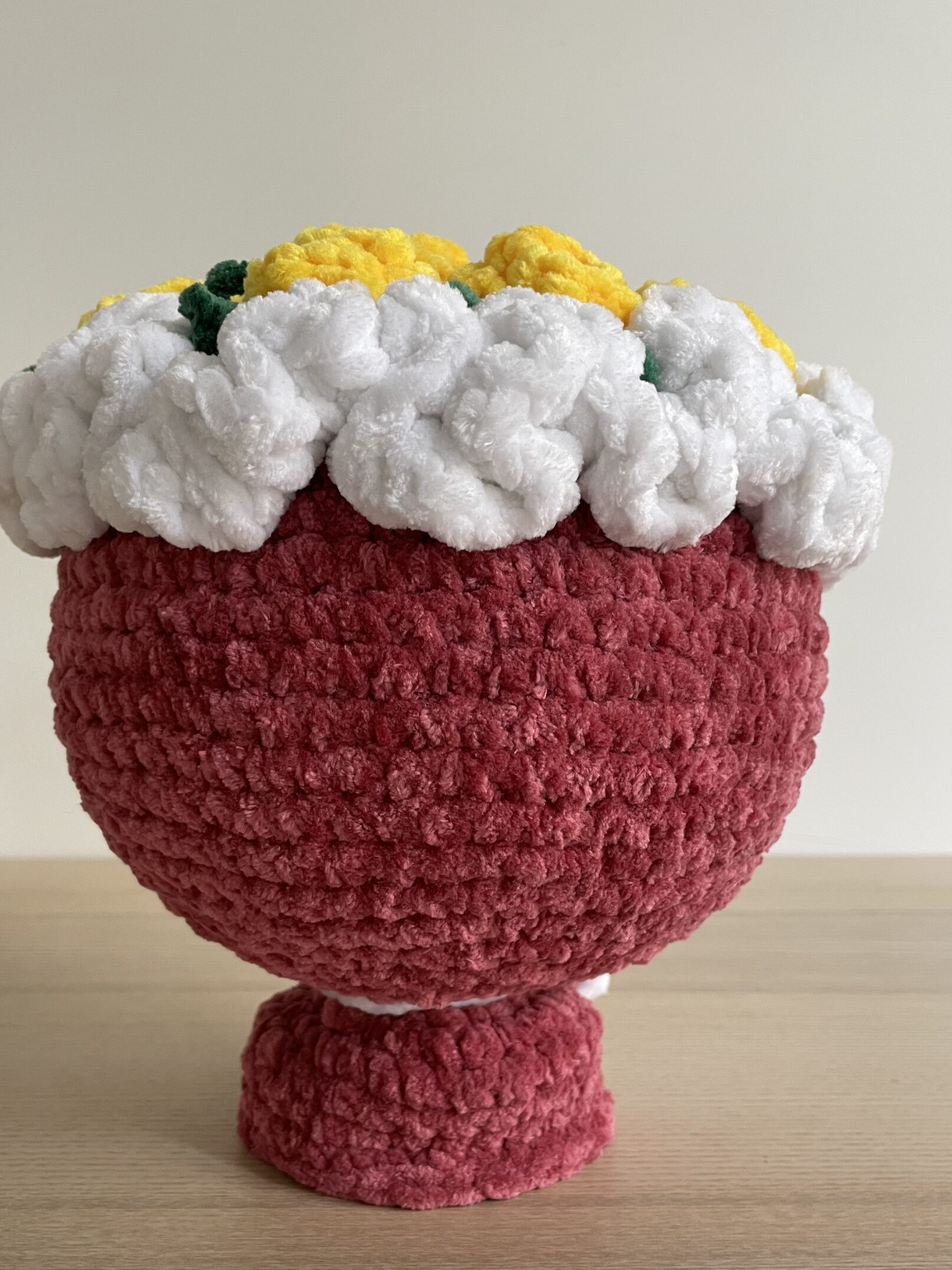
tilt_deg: -4.7
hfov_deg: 45.4
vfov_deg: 58.1
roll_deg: +0.1
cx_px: 439
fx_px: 1137
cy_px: 732
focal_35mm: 31
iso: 125
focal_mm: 4.2
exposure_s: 1/89
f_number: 1.6
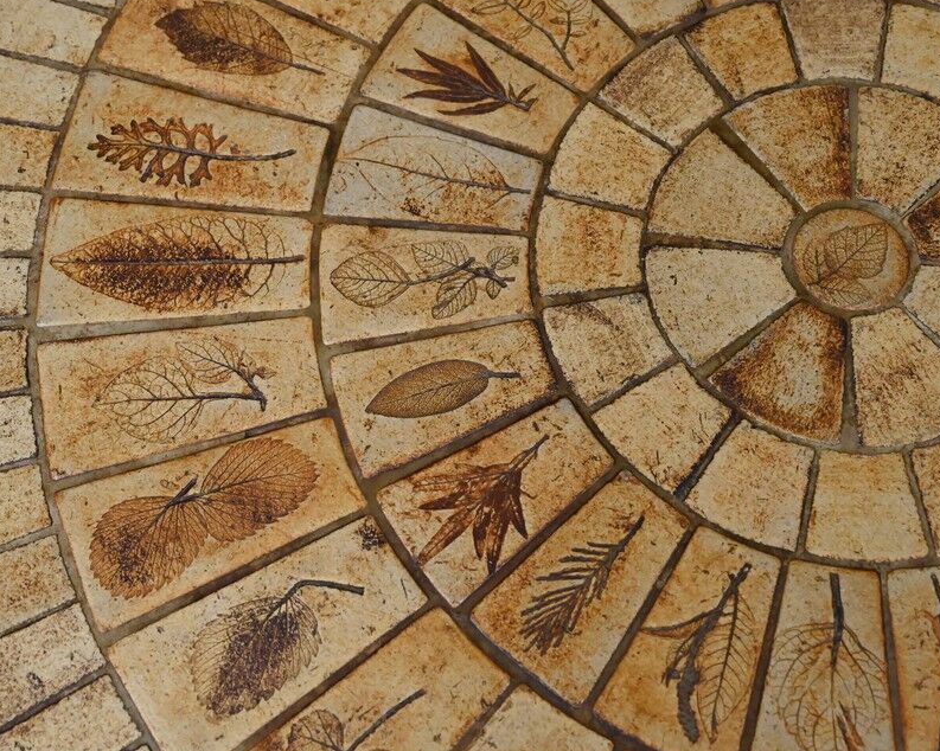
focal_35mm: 61
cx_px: 423
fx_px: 1697
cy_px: 287
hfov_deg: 30.9
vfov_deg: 24.9
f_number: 5.6
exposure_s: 1/200
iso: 5000
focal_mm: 43
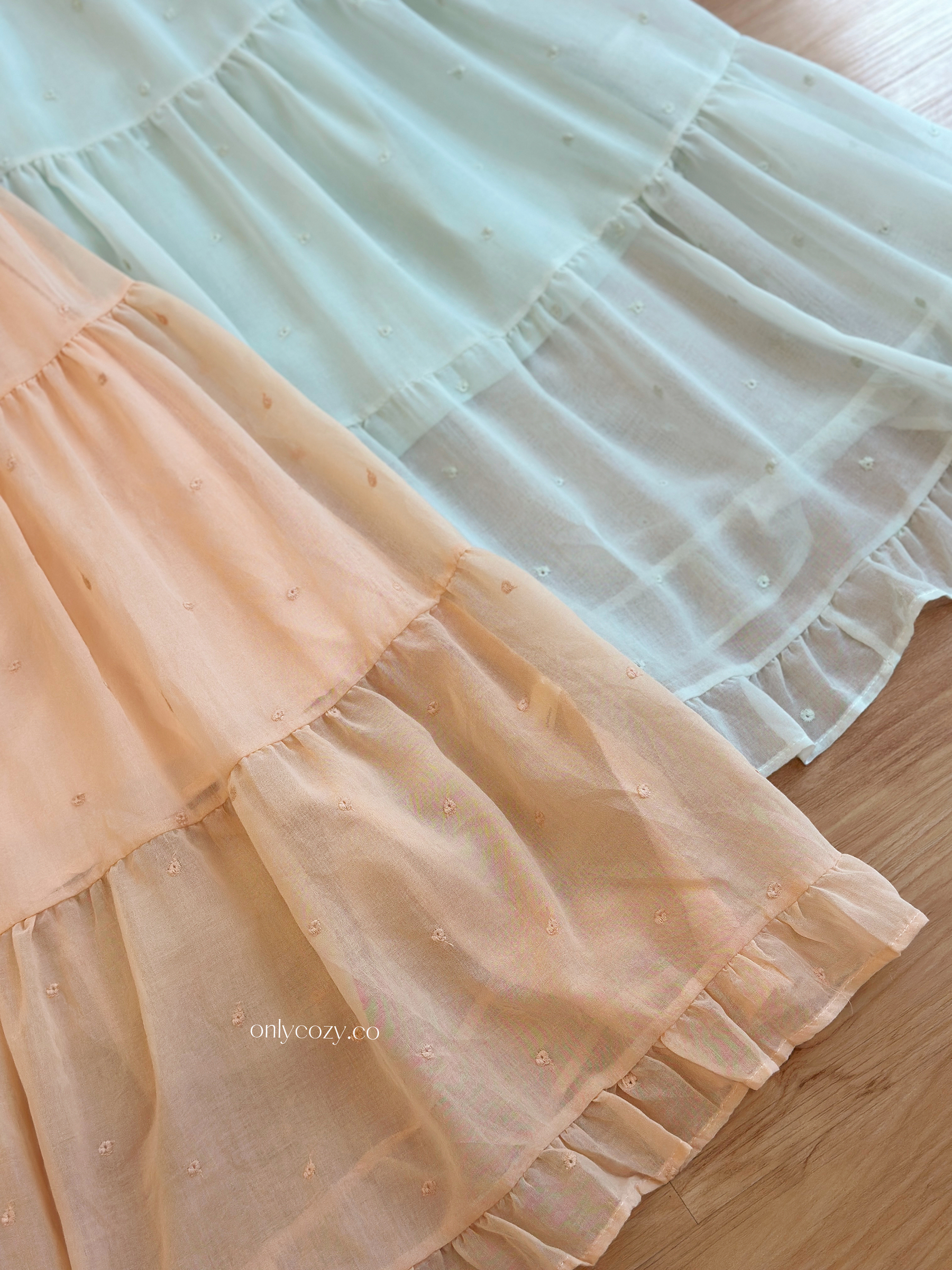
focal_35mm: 48
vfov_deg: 39.7
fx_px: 1760
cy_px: 635
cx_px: 476
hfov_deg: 30.3
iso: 100
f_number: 1.78
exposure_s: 1/100
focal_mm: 6.86
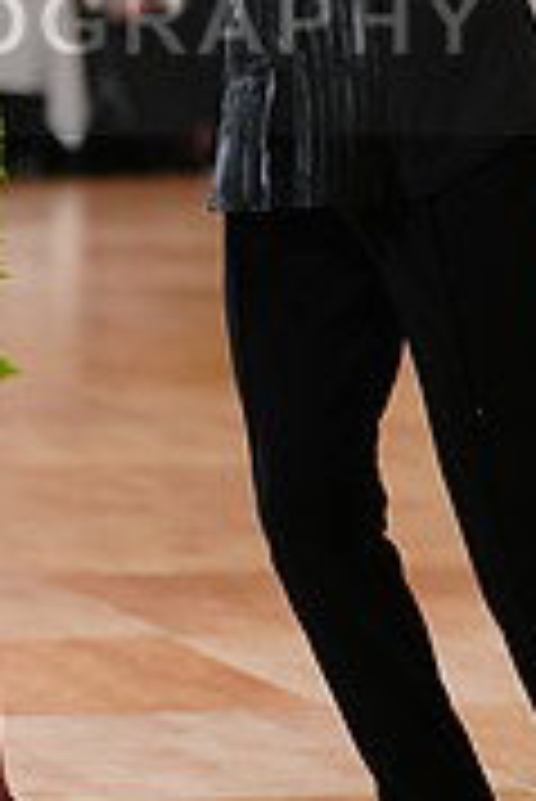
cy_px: -14
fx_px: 7712
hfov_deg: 4.0
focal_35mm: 346
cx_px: -65
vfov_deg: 5.9
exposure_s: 1/400
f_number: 2.8
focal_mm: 106
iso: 1600
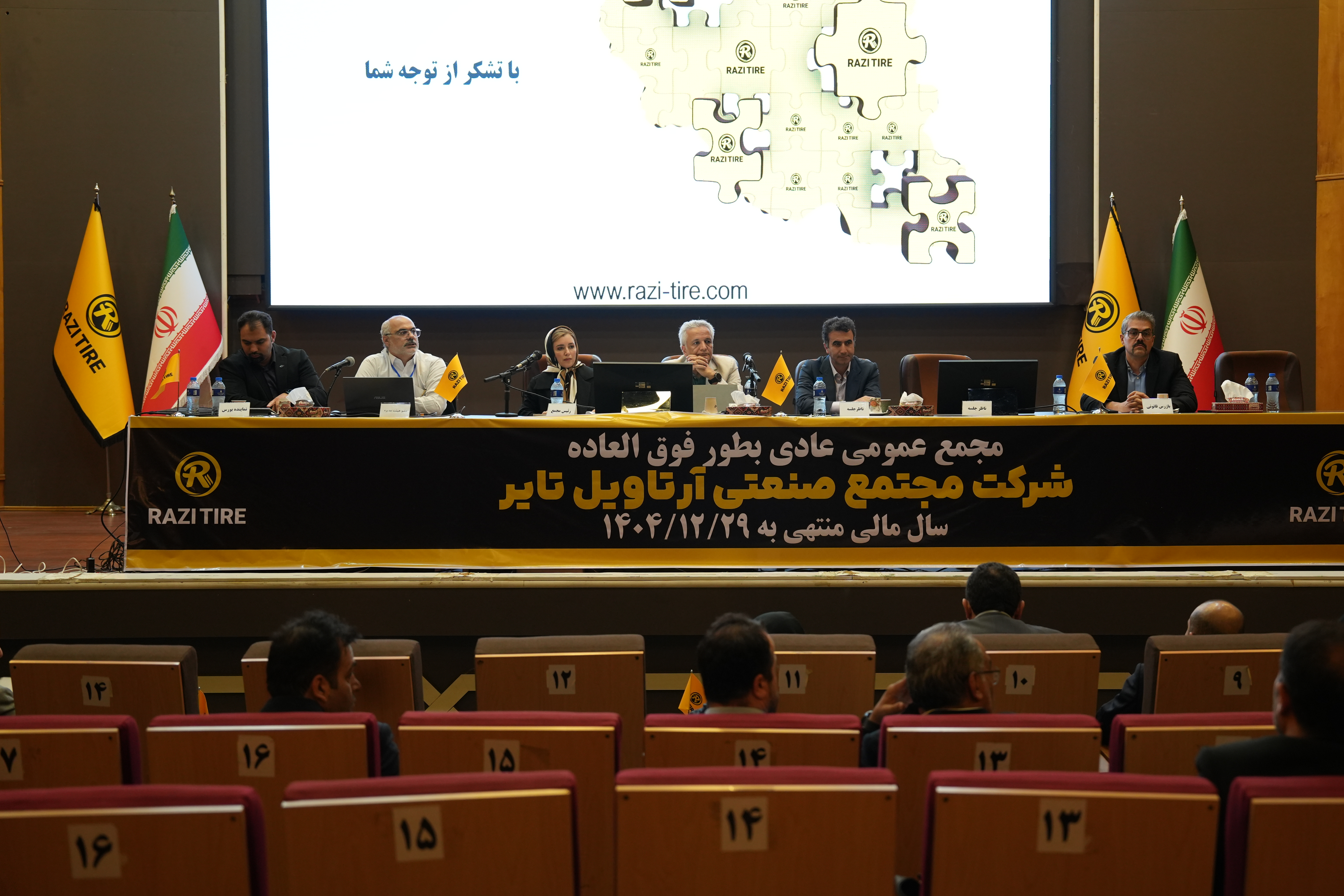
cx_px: 730
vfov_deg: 27.5
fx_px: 1829
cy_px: 404
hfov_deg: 40.3
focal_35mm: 49
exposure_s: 1/60
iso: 1250
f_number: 2.8
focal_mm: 43
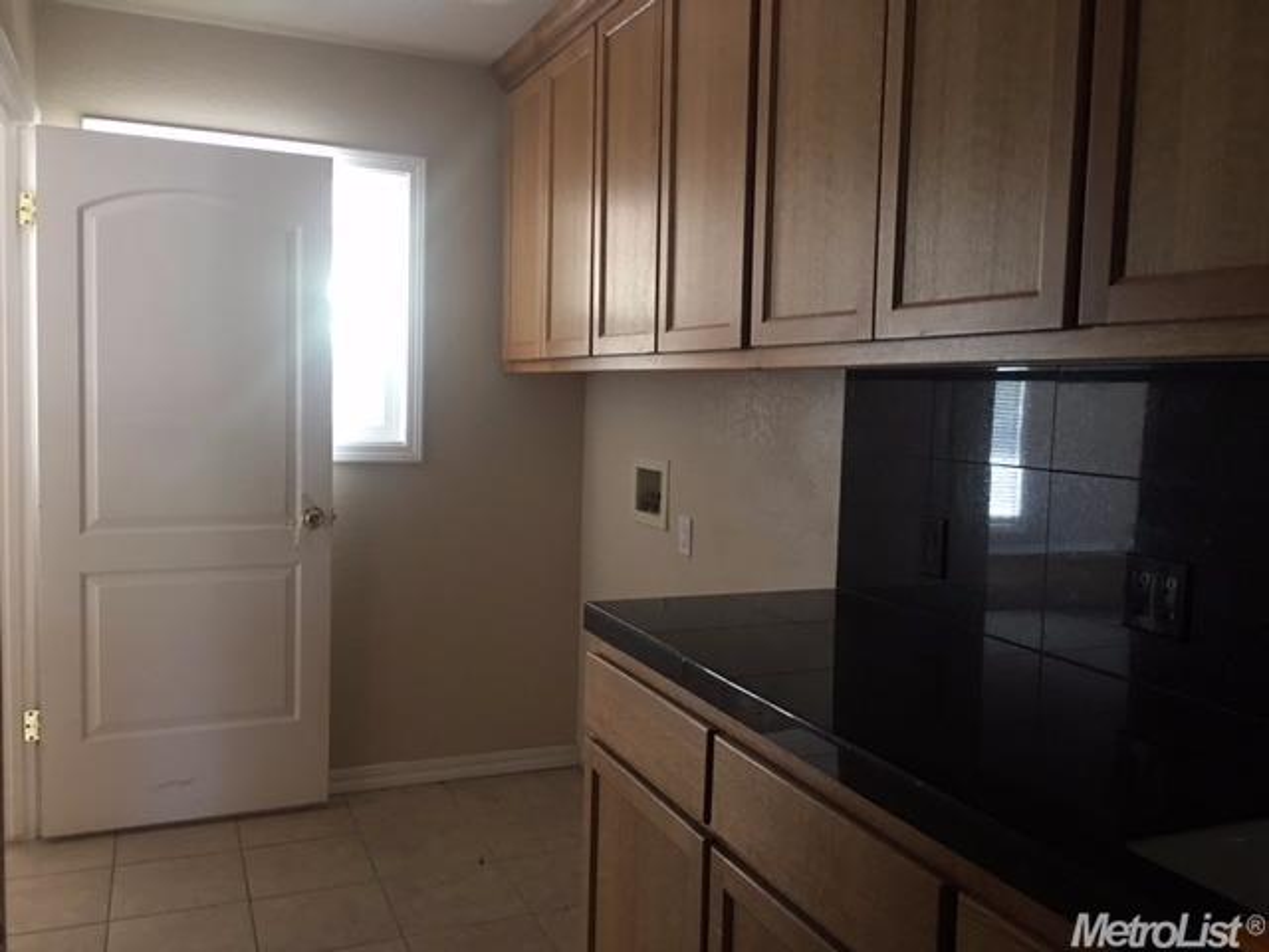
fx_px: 1063
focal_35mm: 29
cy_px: 476
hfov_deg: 61.7
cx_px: 634
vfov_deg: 48.2
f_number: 2.2
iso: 64
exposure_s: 1/4
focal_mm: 4.15
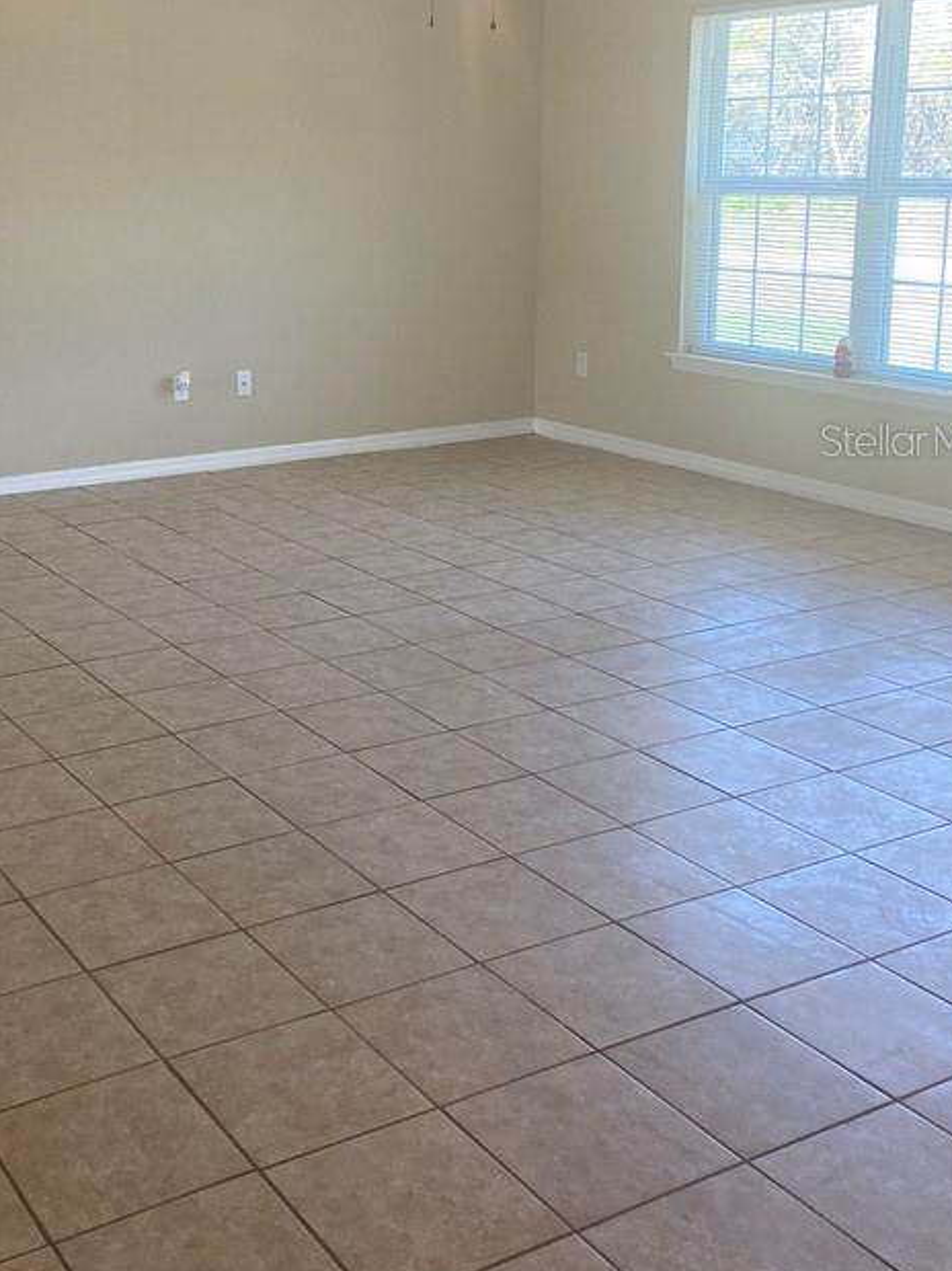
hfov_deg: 32.9
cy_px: 439
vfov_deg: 43.3
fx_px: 1577
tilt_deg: -11.0
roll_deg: +1.4
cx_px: 226
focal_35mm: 43
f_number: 1.8
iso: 100
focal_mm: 4.25
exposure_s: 1/120
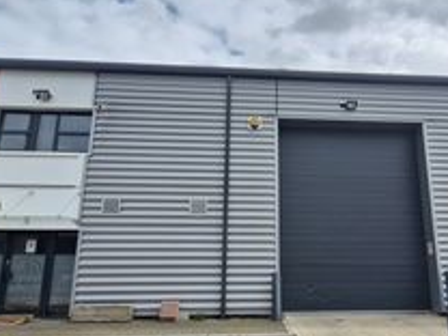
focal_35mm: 25
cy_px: 192
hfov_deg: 68.8
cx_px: 265
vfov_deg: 54.7
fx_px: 324
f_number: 2.2
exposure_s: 1/1504
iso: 50
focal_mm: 1.74
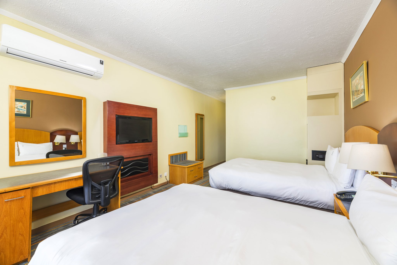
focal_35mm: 14
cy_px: 132
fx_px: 154
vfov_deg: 81.2
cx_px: 198
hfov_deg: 104.3
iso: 400
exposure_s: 1/10
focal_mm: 14
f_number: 11
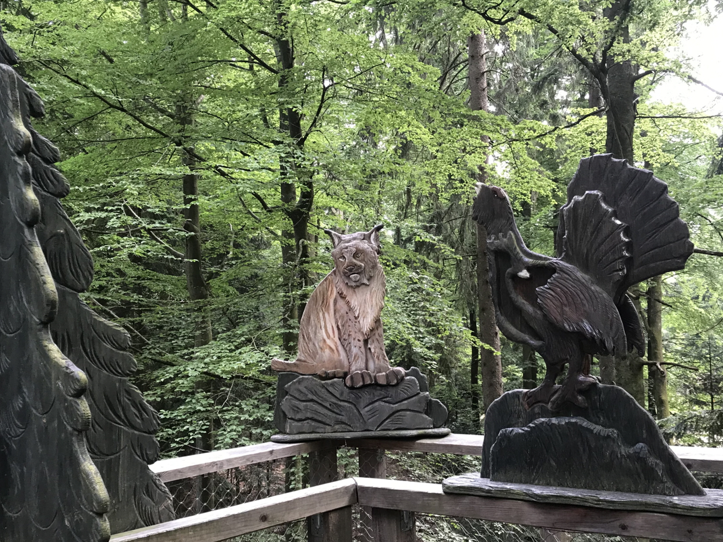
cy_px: 306
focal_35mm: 34
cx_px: 413
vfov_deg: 41.7
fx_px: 710
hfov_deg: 53.8
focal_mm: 3.99
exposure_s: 1/33
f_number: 1.8
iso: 25
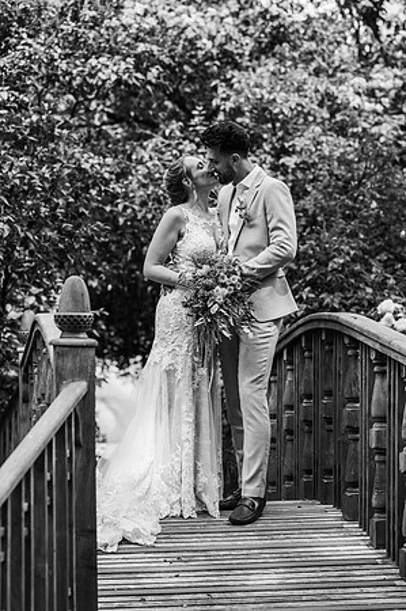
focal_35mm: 85
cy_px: 306
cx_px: 203
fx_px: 1441
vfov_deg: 23.9
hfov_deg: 16.0
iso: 100
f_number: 2.8
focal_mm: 85
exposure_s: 1/1600
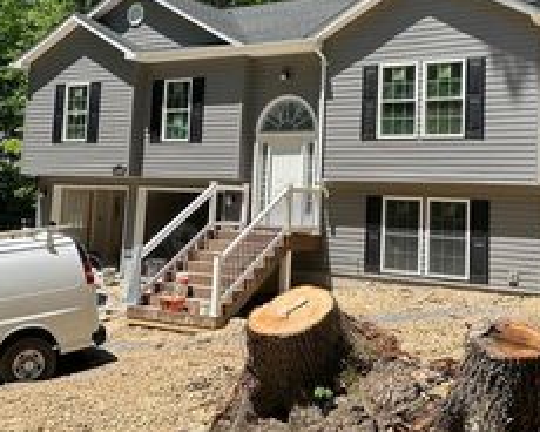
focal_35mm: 51
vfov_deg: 29.3
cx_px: 324
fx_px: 815
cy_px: 116
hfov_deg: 36.5
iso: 80
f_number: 1.78
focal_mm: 6.86
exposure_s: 1/2732
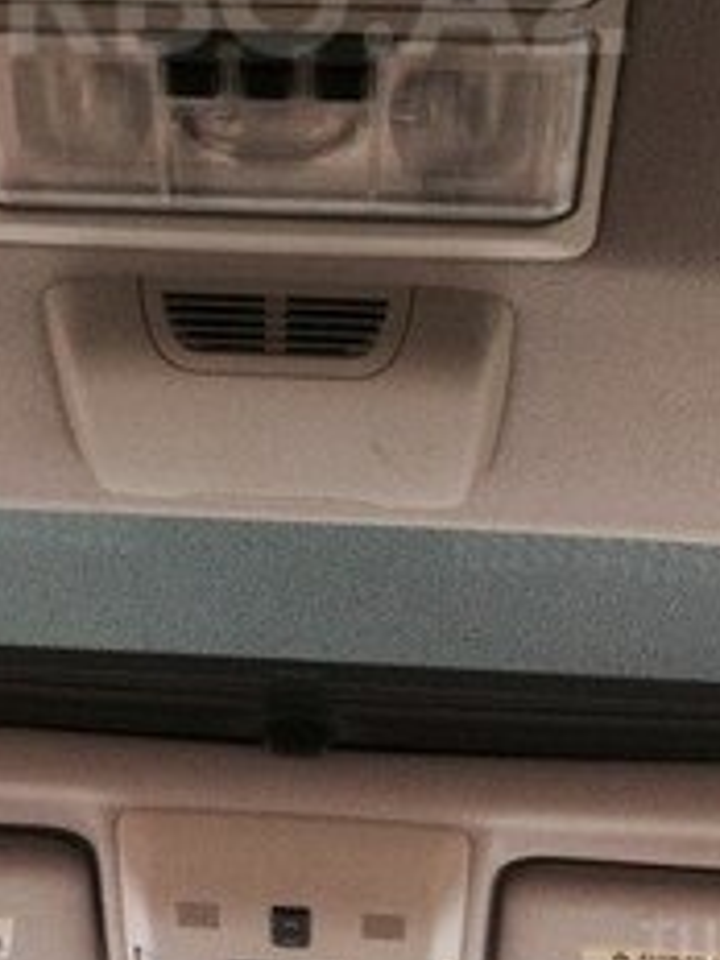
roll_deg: -5.3
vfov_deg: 29.1
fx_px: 1719
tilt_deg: +35.0
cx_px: 203
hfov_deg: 23.5
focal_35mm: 62
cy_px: -8
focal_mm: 4.15
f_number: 2.2
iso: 200
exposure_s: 1/33
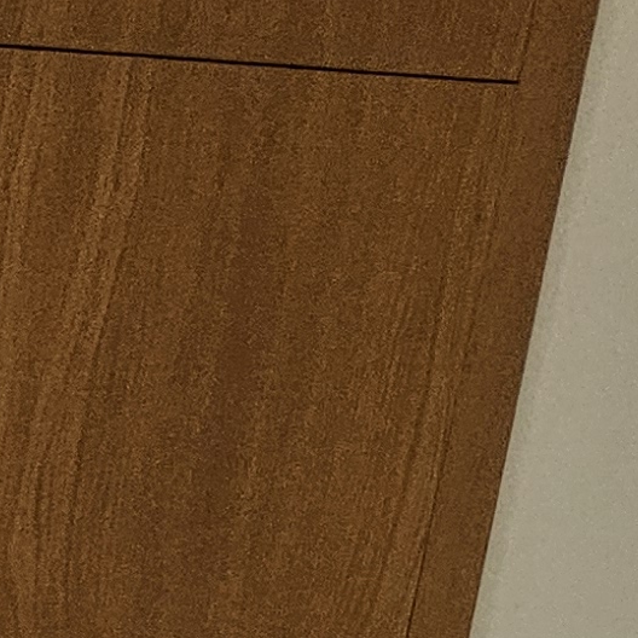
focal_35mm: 154
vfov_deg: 9.8
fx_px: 3211
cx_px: -1555
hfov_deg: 8.5
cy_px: 1594
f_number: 1.8
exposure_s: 1/200
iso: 500
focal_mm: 5.4
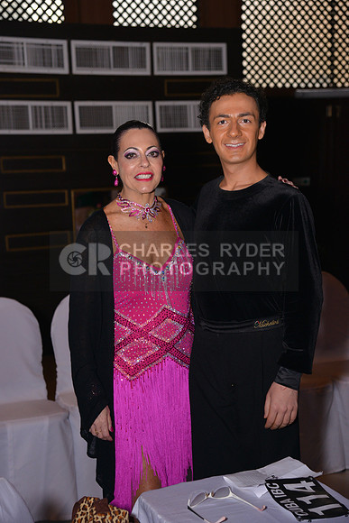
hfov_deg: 21.9
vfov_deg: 32.4
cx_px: 174
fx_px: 901
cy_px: 262
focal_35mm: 62
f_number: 5
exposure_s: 1/250
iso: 1000
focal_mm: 62
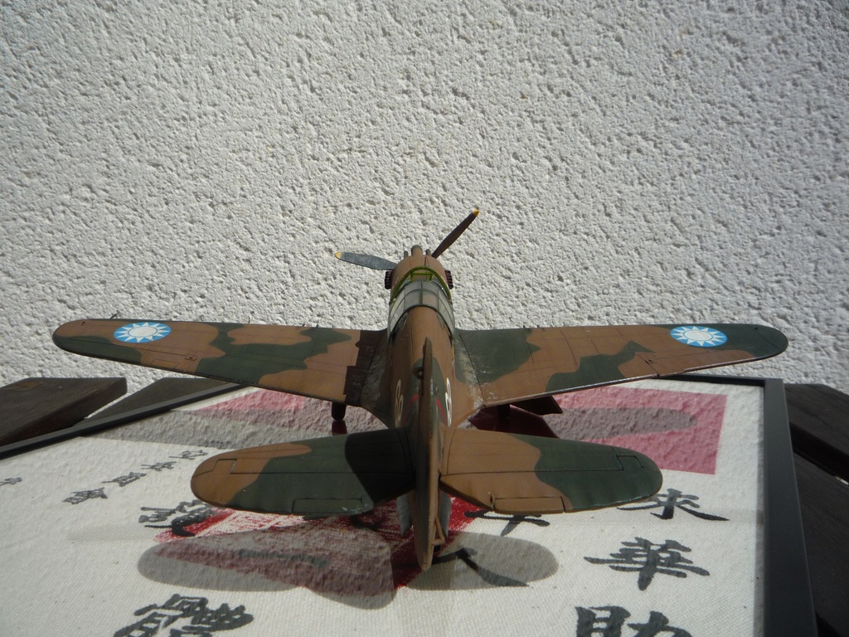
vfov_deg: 46.8
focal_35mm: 30
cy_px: 318
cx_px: 424
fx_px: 736
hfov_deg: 60.0
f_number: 6.3
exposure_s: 1/800
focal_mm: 5.2
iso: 100
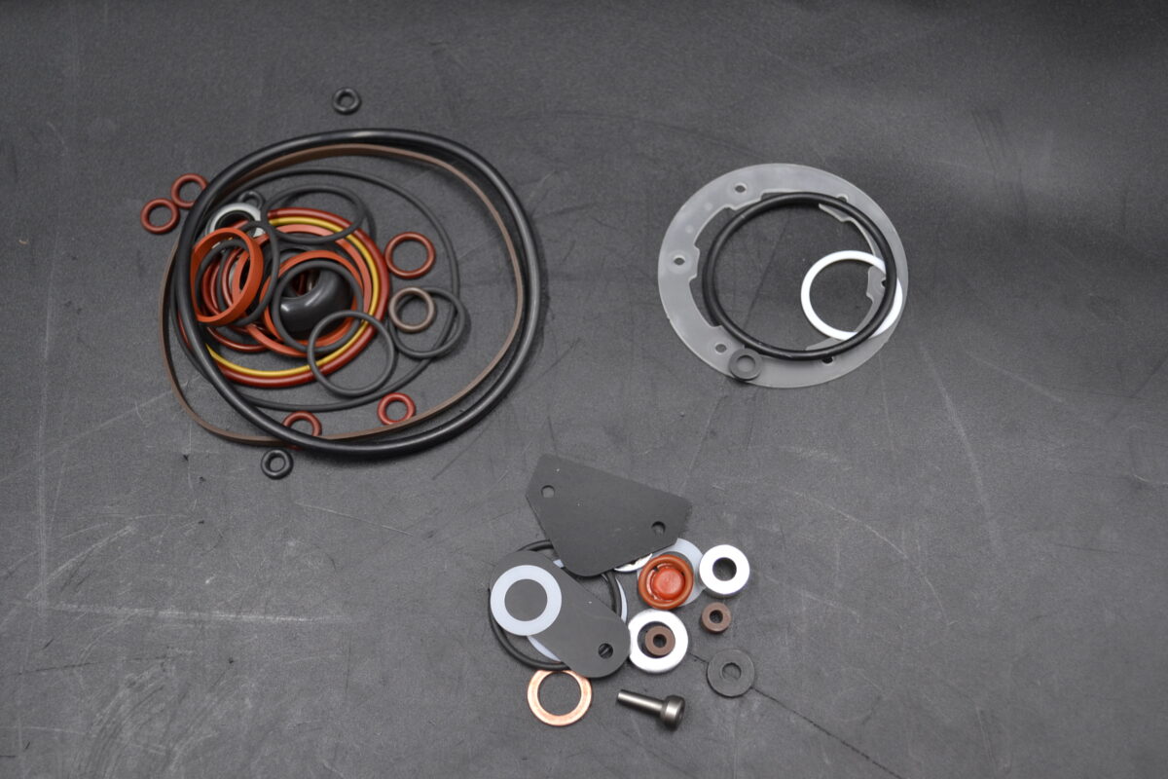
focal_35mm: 48
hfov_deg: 41.1
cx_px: 584
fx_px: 1557
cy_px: 390
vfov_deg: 28.1
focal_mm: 32
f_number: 4.8
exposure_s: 1/80
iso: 400
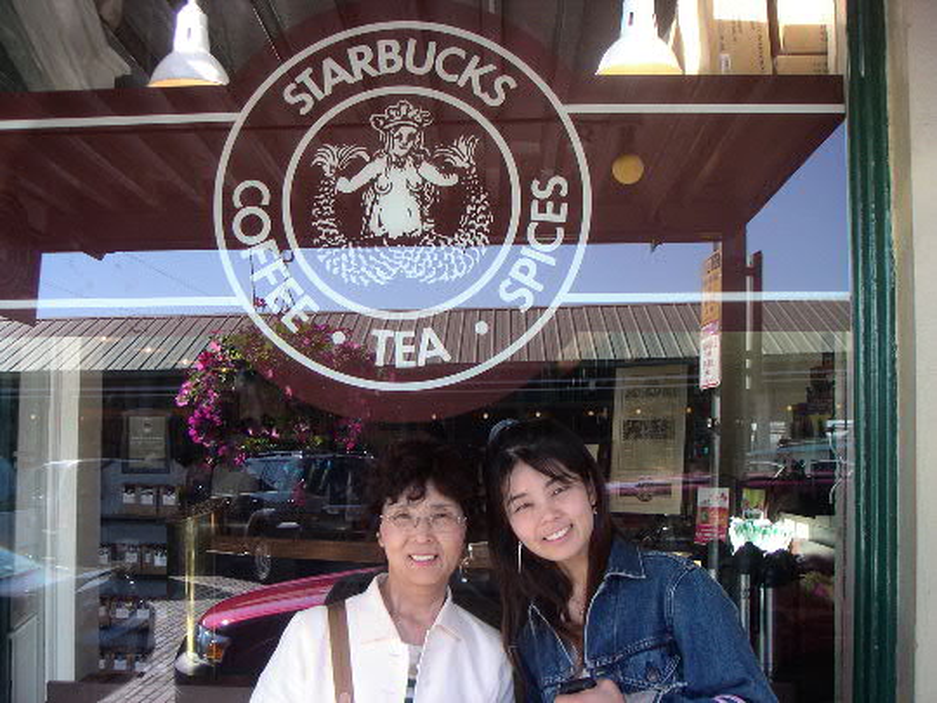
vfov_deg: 37.7
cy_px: 352
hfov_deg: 49.0
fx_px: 1029
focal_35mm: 38
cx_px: 468
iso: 50
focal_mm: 6
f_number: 2.8
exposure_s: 1/100
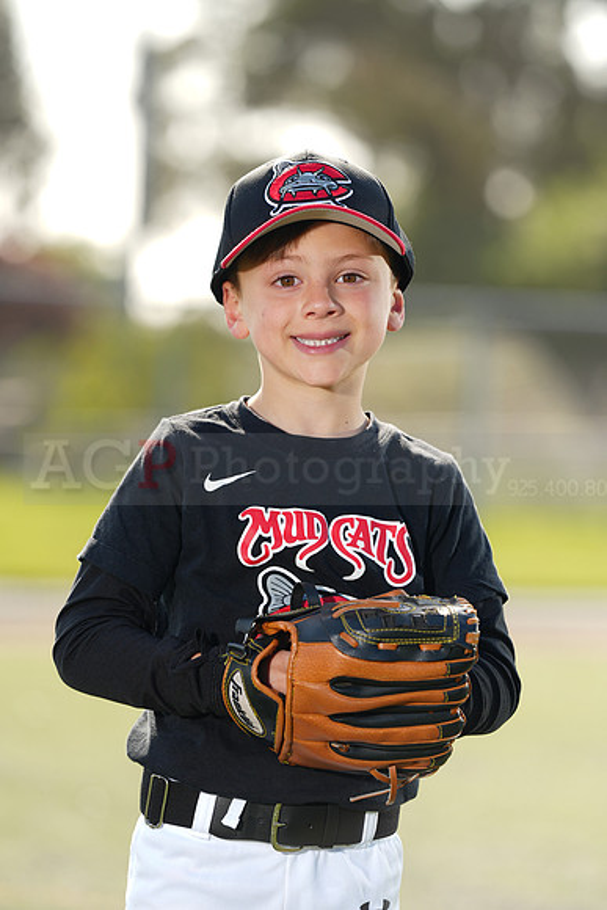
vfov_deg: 10.8
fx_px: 4827
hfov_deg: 7.2
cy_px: 455
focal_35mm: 191
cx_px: 304
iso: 64
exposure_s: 1/250
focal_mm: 191
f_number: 4.5
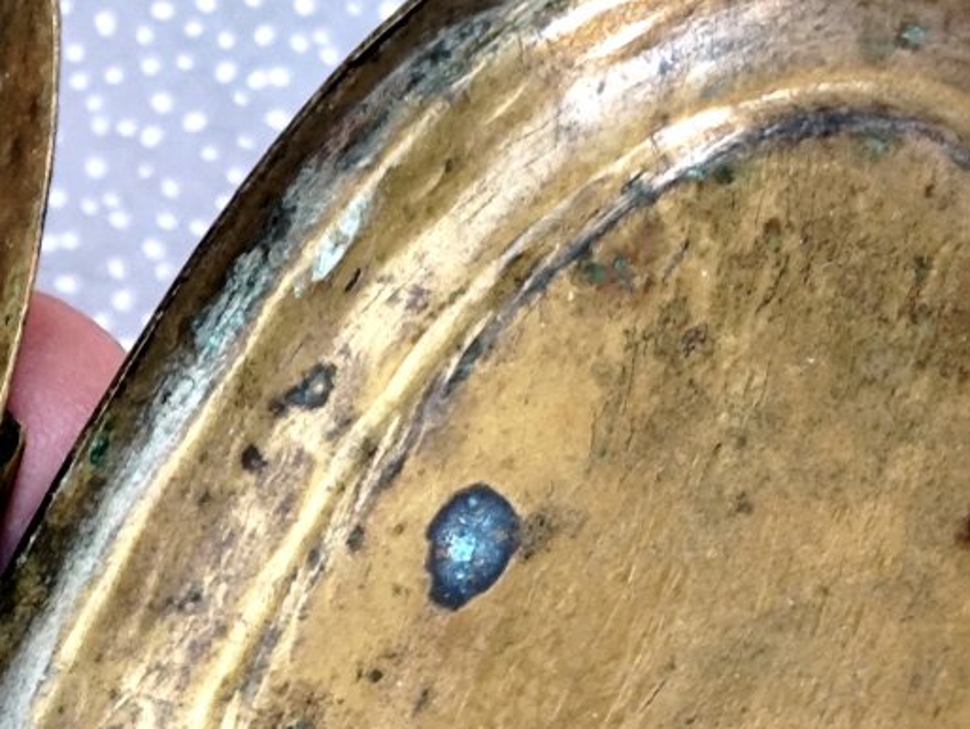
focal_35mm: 217
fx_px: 6084
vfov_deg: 6.8
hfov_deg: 9.0
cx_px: -151
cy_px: 604
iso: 200
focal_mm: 6.14
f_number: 1.65
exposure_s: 1/50
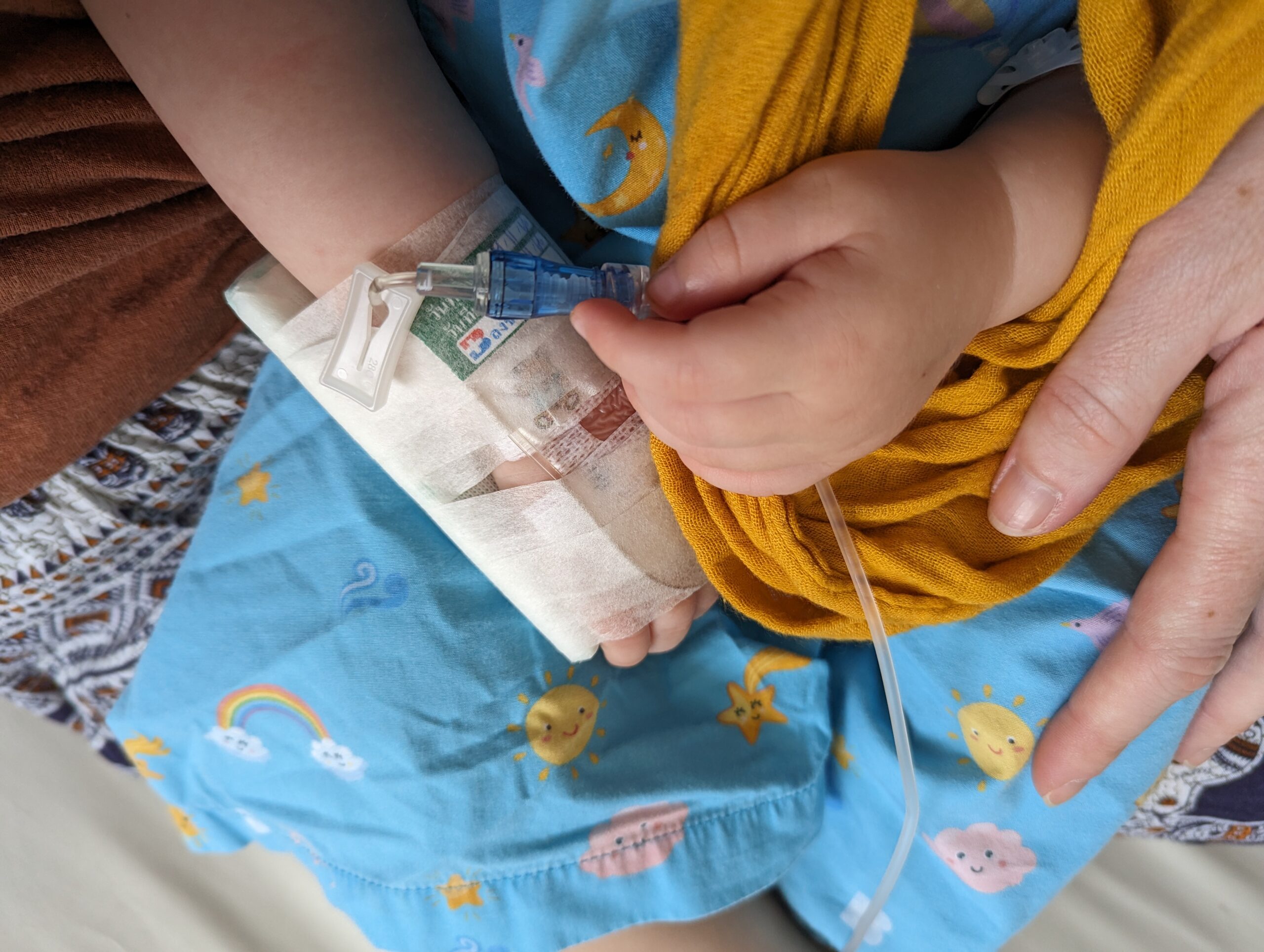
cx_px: 632
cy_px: 476
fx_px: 878
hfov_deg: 71.5
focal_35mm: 24
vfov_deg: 56.9
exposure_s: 1/167
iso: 128
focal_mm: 6.81
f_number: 1.85
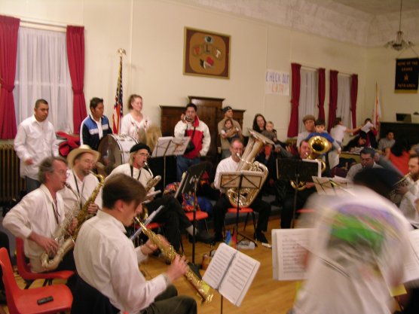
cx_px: 210
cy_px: 157
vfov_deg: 40.7
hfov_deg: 52.6
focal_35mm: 35
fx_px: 424
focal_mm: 8.9
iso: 200
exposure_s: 1/4.4
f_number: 2.8
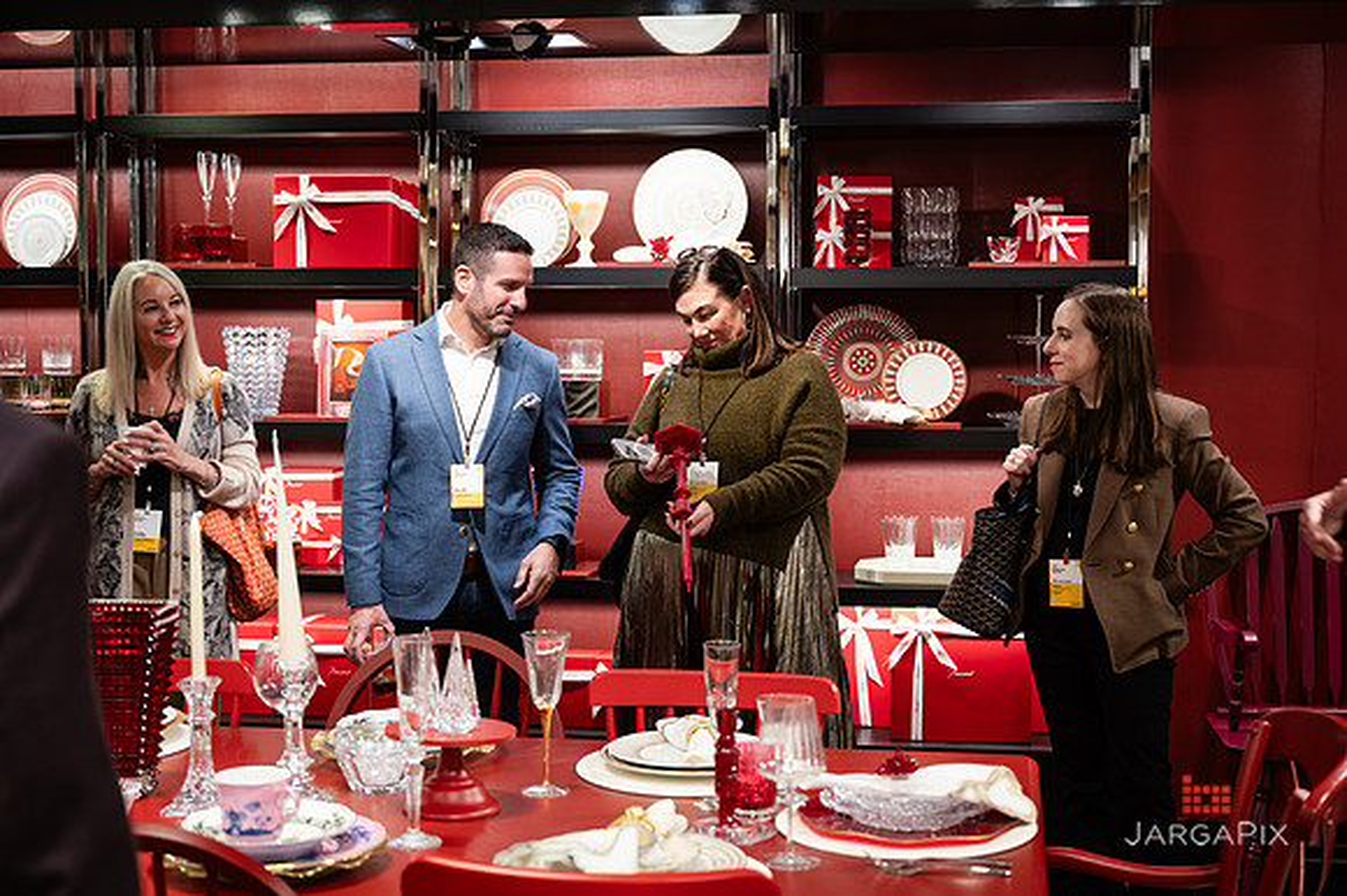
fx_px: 1929
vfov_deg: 26.2
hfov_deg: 38.5
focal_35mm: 52
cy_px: 448
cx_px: 674
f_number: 3.2
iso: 640
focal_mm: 51
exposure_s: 1/160
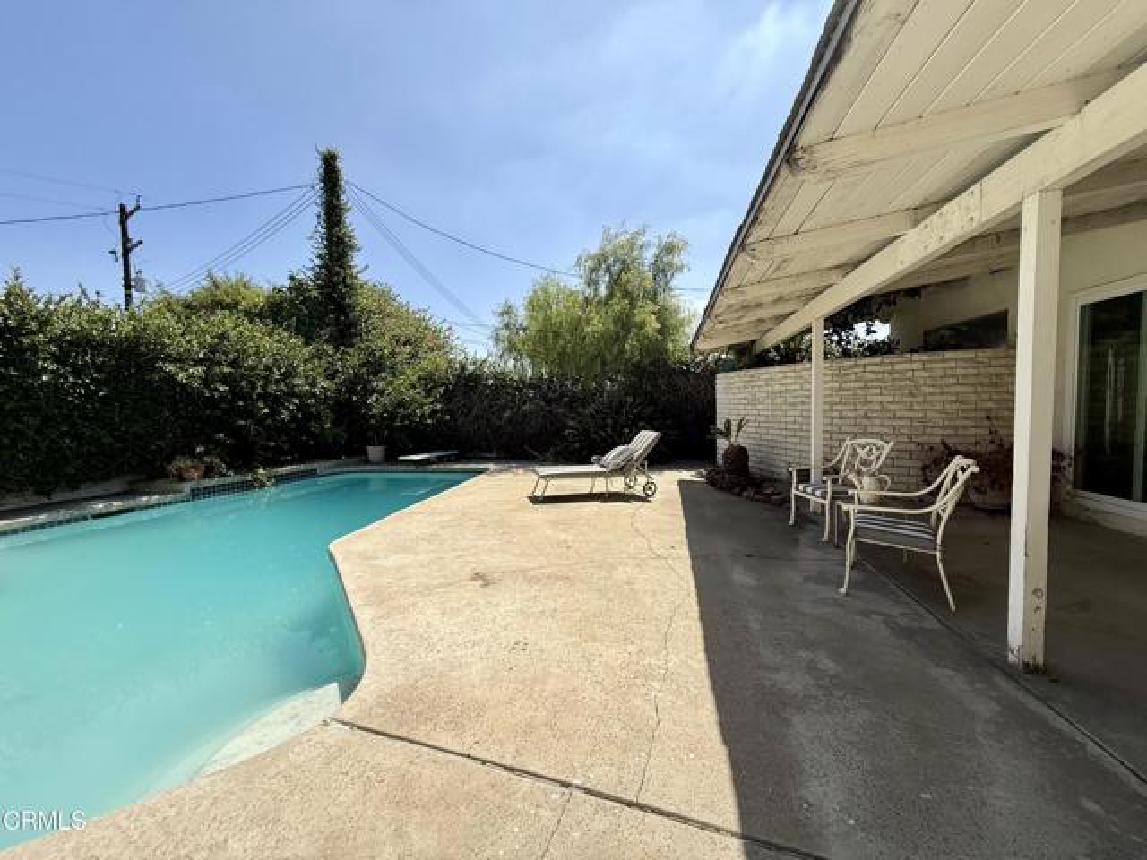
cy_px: 430
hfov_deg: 102.1
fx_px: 464
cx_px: 574
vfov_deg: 85.7
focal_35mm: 14
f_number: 2.2
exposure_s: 1/2320
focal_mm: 2.22
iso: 50
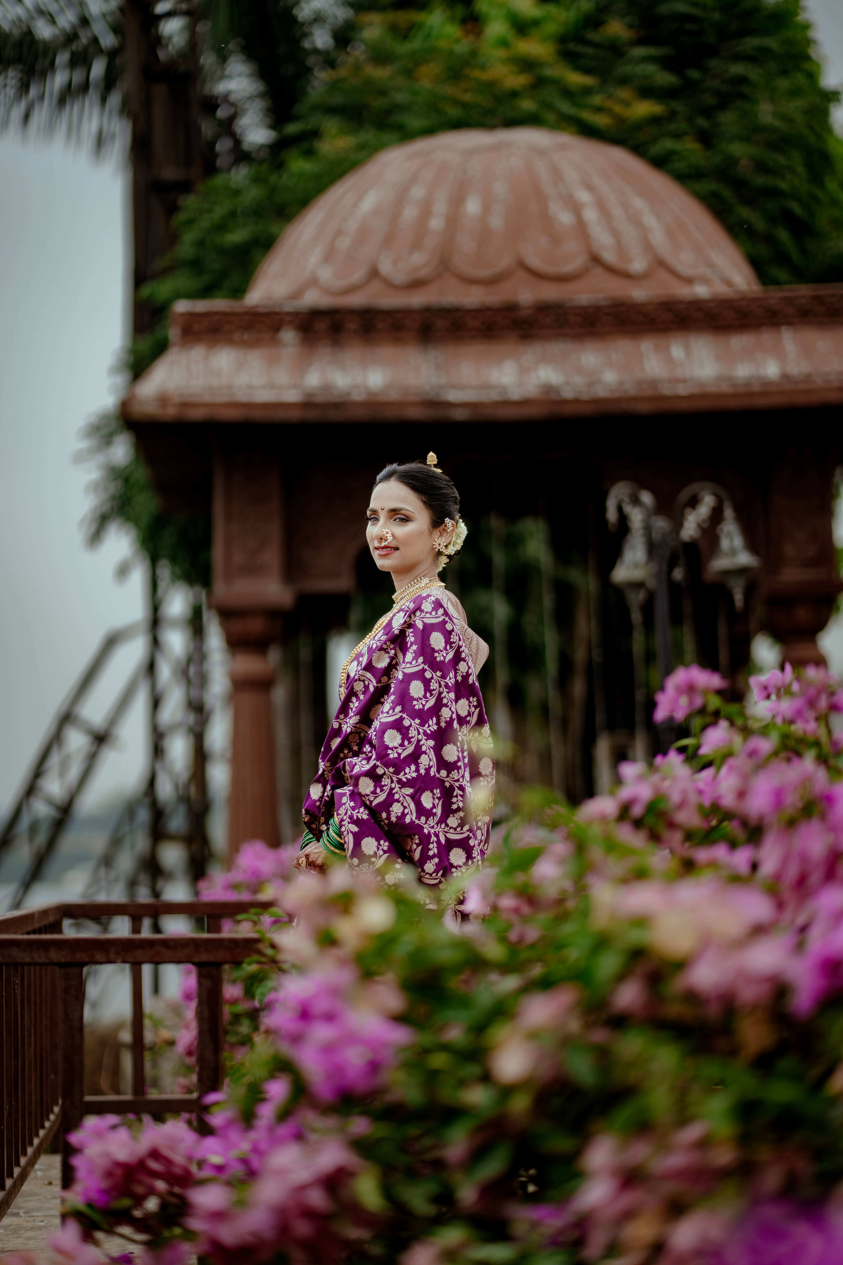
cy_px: 632
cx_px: 422
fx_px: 2985
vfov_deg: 23.9
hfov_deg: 16.1
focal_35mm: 85
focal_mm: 85
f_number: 1.4
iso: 64
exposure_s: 1/800
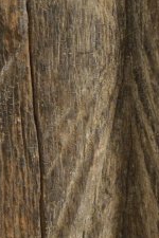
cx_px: 178
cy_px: 193
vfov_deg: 5.1
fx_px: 2650
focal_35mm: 400
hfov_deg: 3.4
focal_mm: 50
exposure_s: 1/30
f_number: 2.8
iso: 1600
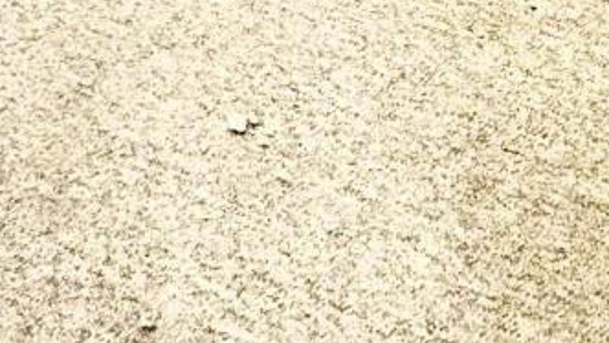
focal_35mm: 69
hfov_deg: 29.6
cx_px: 86
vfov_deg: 11.5
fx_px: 1115
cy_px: -648
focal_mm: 2.22
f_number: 2.2
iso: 160
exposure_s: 1/120
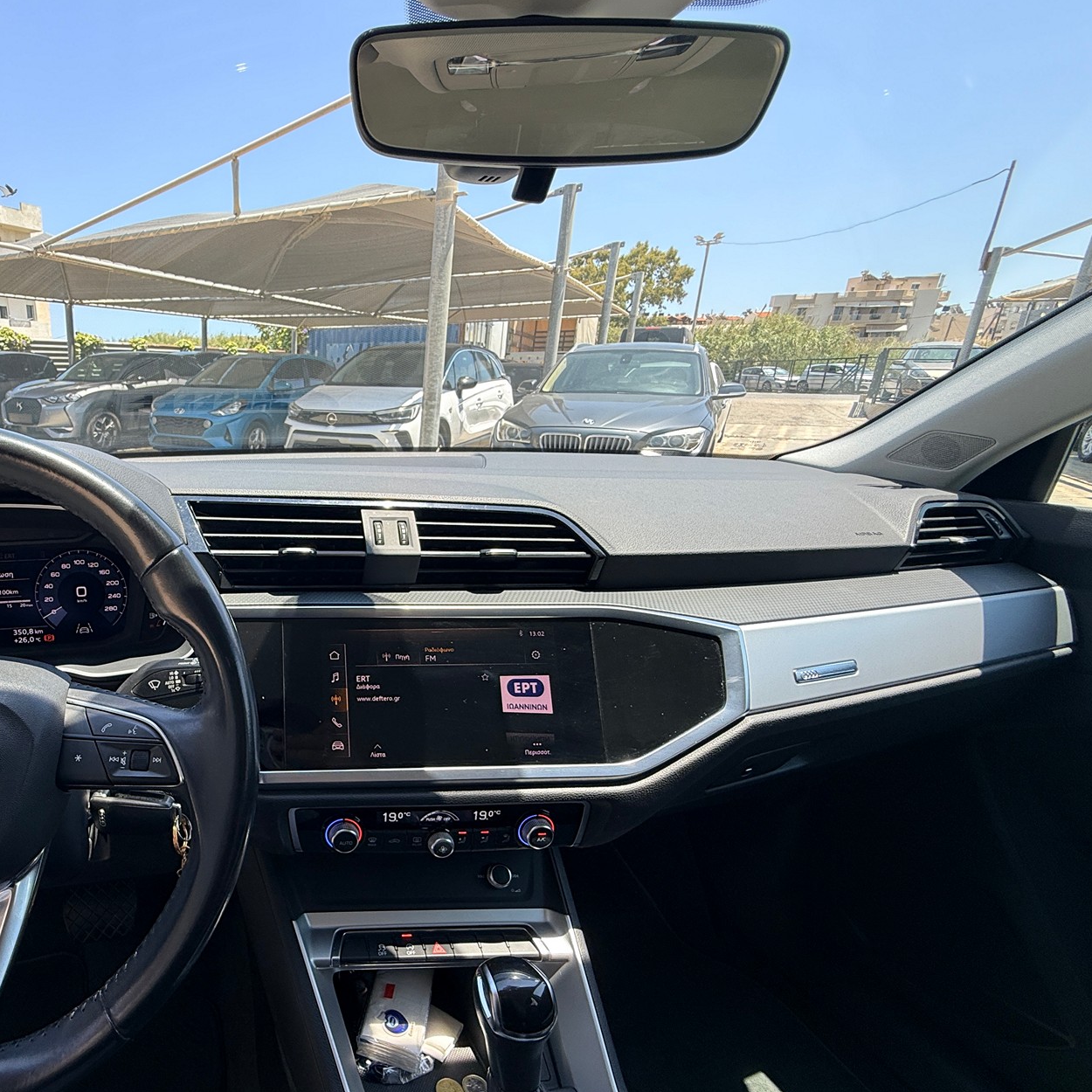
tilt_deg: -18.1
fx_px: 678
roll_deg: -0.2
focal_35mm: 19
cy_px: 598
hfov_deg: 72.0
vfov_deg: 77.5
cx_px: 265
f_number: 2.2
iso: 50
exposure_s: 1/286
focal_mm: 2.22
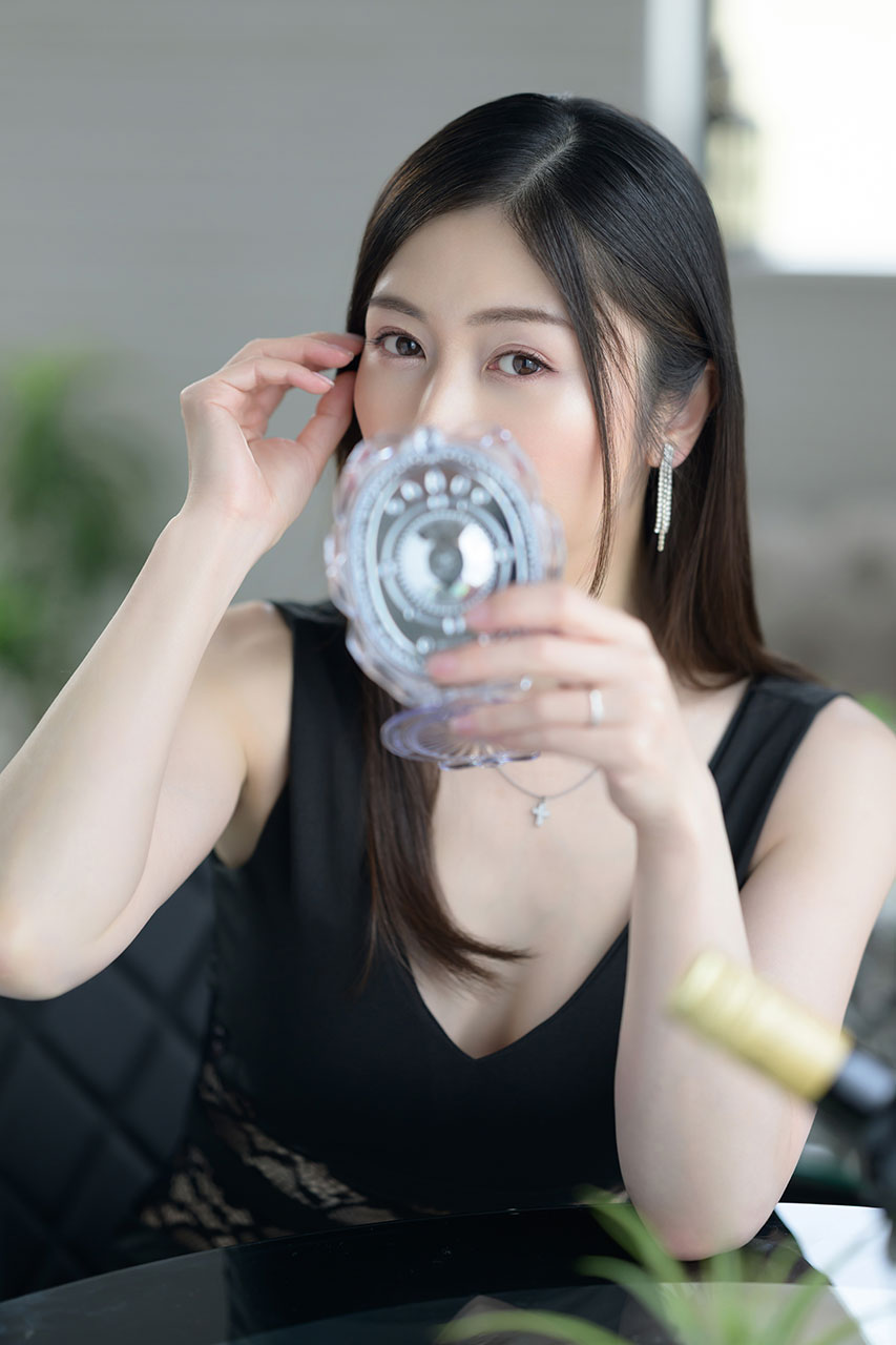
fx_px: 3174
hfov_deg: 16.1
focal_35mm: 85
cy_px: 672
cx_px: 448
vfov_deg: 23.9
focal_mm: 85
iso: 500
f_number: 2
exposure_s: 1/200
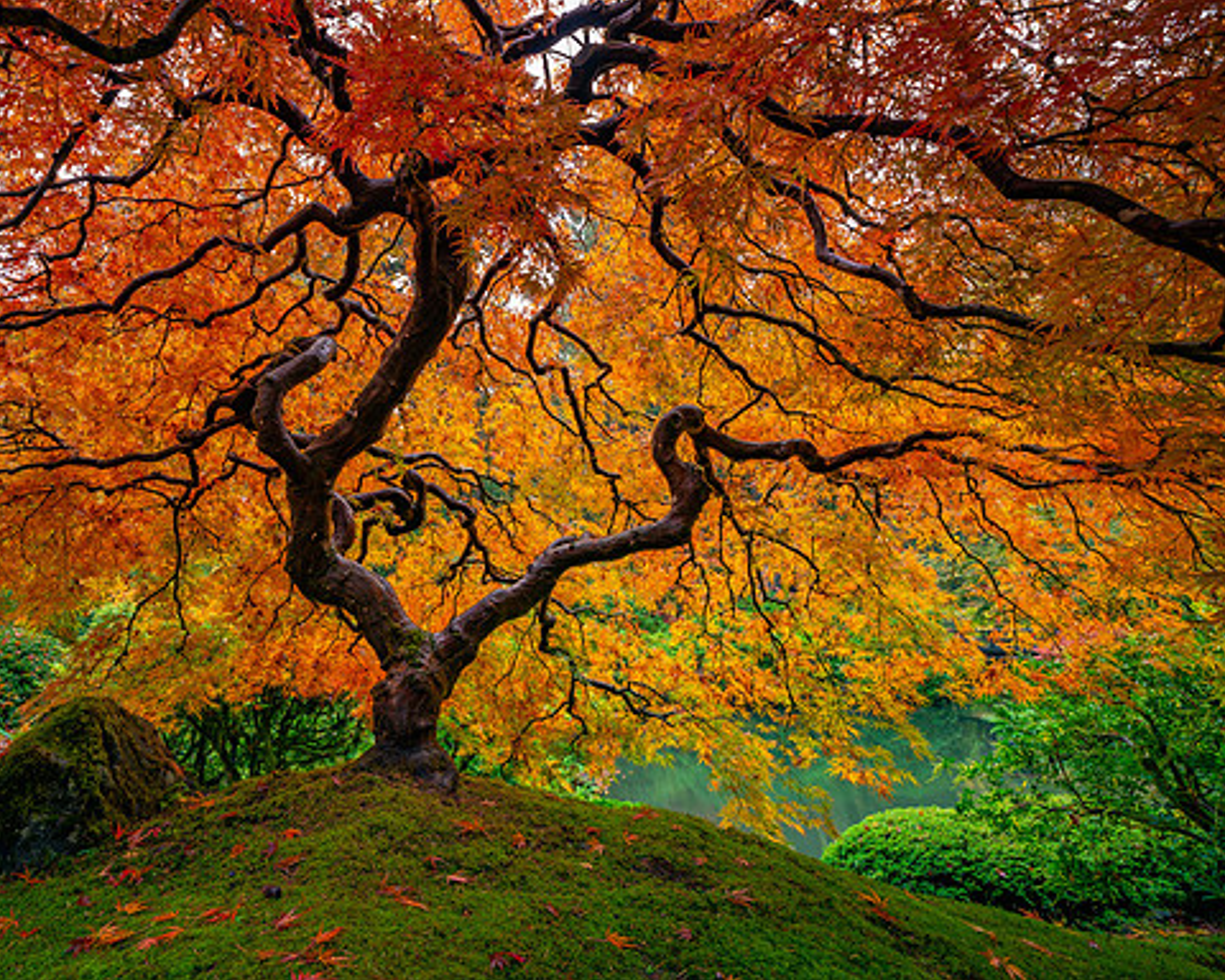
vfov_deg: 77.0
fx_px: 616
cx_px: 493
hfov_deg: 88.6
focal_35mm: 17
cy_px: 489
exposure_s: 1.6
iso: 50
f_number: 9
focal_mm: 15
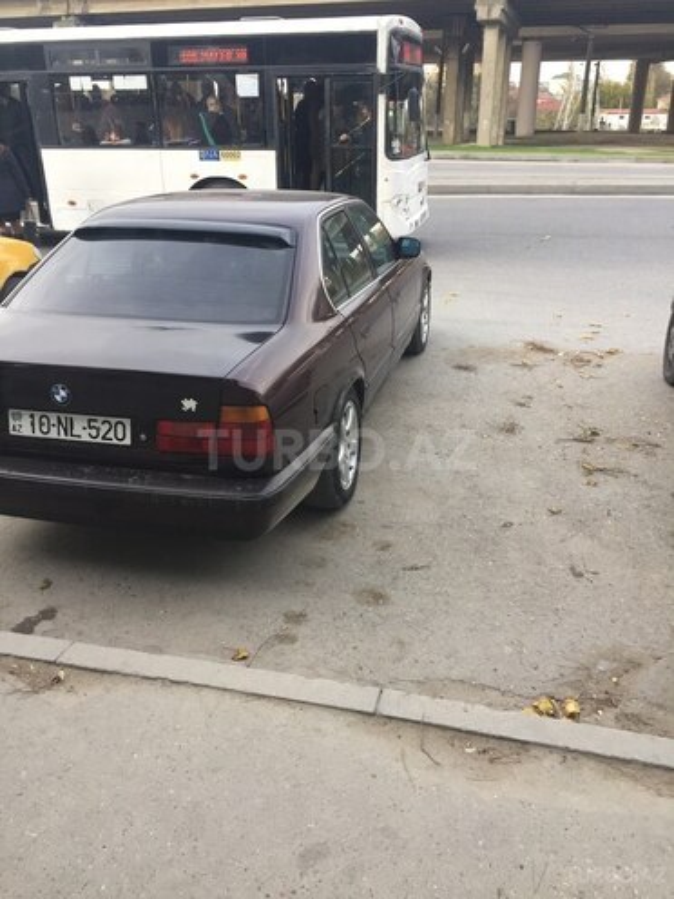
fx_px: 753
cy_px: 450
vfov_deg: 61.7
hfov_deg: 48.2
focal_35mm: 29
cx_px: 337
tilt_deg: -22.1
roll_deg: +0.5
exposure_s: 1/100
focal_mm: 4.15
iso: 50
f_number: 2.2
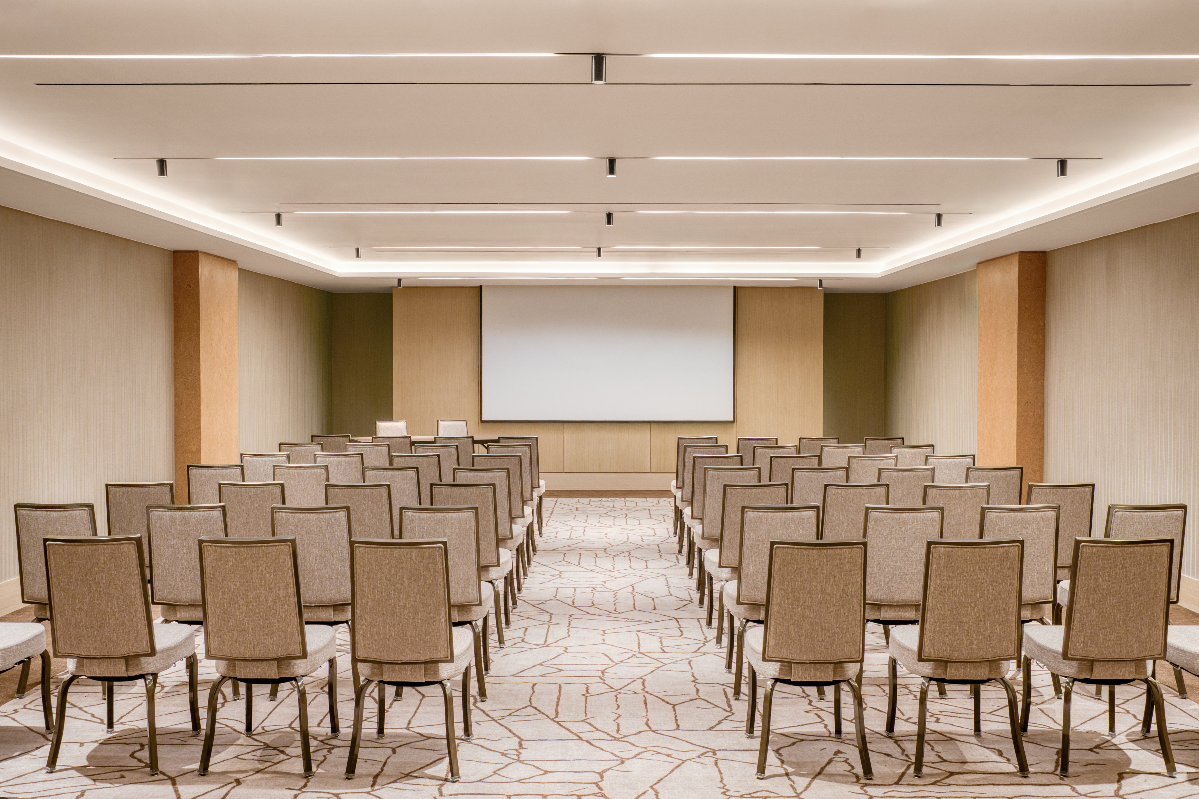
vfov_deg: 38.8
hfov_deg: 55.7
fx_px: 1136
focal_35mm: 34
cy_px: 400
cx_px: 600
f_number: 10
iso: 1600
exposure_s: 1/13
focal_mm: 34.1
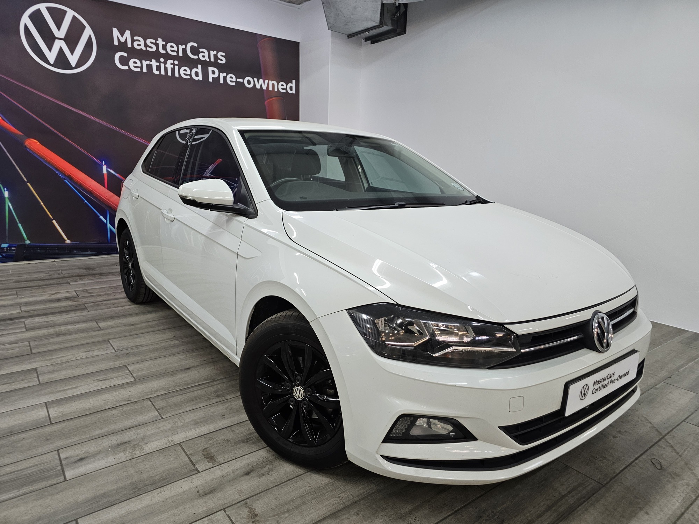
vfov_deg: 58.9
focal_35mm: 23
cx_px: 350
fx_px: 464
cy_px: 262
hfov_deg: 73.9
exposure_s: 1/100
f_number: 1.7
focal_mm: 6.3
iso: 200
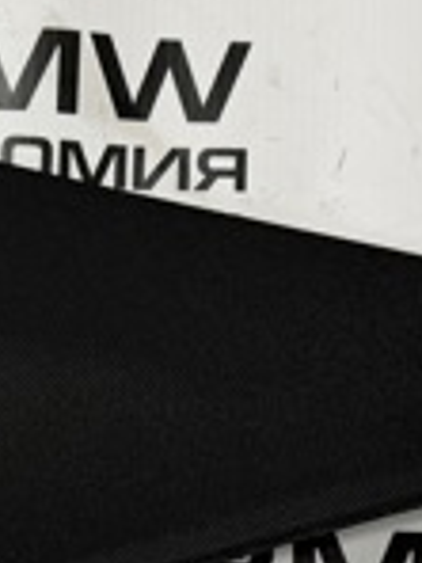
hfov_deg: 14.1
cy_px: 548
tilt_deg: -77.2
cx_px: 42
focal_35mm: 104
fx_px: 1690
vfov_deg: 18.5
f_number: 1.78
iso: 160
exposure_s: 1/50
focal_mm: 6.76
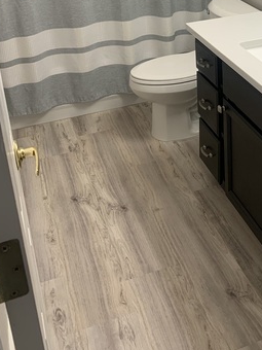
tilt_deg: -19.4
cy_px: 48
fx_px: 515
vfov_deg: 35.7
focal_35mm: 51
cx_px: 211
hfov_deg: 28.0
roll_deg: +2.1
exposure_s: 1/60
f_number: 1.8
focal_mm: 4.25
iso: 125
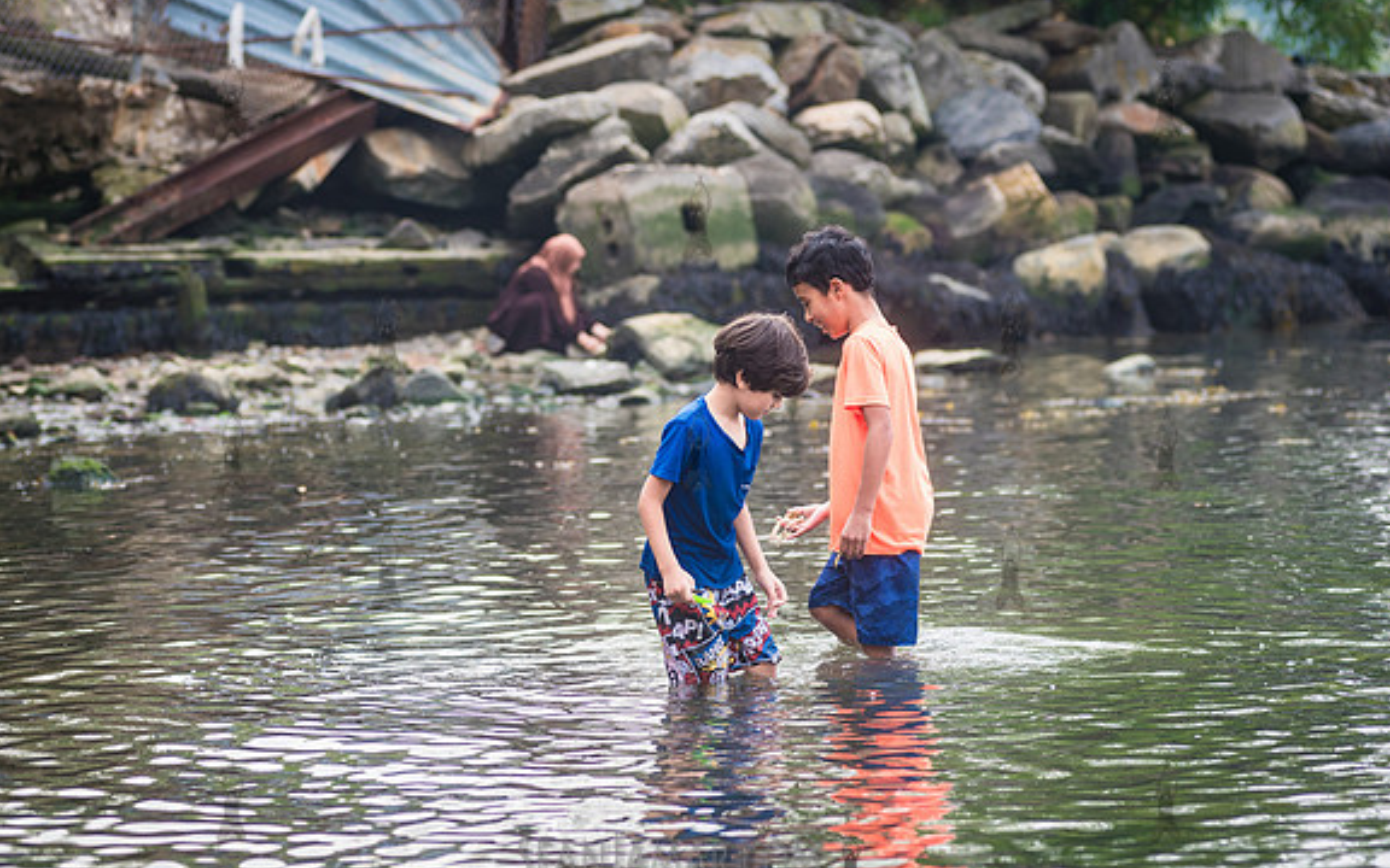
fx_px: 5455
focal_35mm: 144
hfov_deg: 14.5
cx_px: 593
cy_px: 487
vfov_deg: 9.1
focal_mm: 120
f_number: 4
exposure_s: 1/640
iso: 250
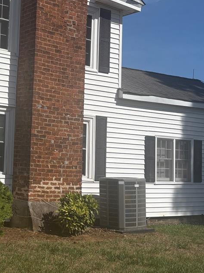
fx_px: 495
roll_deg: -1.4
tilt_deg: +4.5
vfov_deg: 30.7
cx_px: 7
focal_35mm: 63
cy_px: 127
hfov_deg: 22.5
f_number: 1.6
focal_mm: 5.96
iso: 50
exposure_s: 1/6329
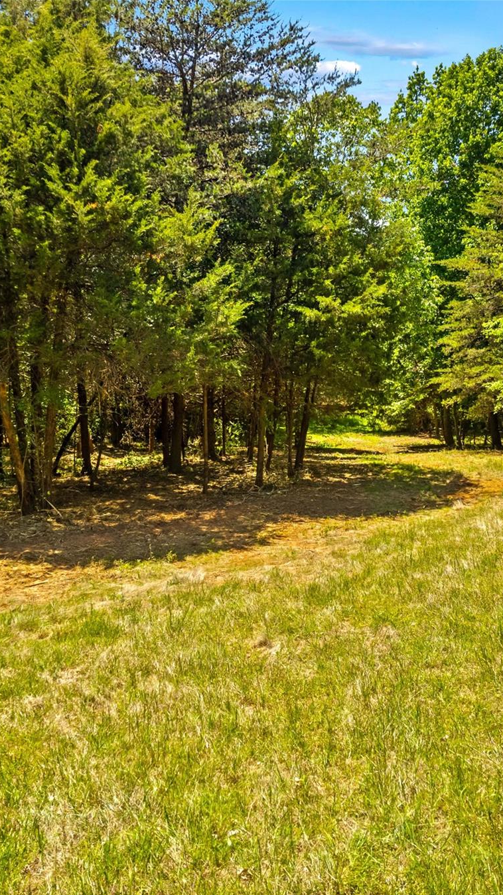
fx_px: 830
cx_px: 321
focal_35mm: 35
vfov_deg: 56.6
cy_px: 452
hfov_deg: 33.5
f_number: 2.8
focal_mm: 8.38
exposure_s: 1/500
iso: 100
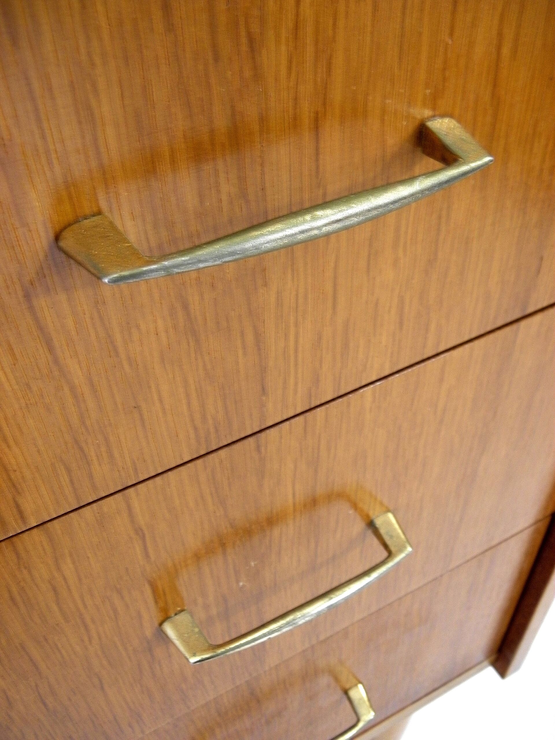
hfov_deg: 42.9
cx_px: 278
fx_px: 705
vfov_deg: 55.4
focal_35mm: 33
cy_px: 370
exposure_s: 1/8
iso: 200
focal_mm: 5.9
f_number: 3.6
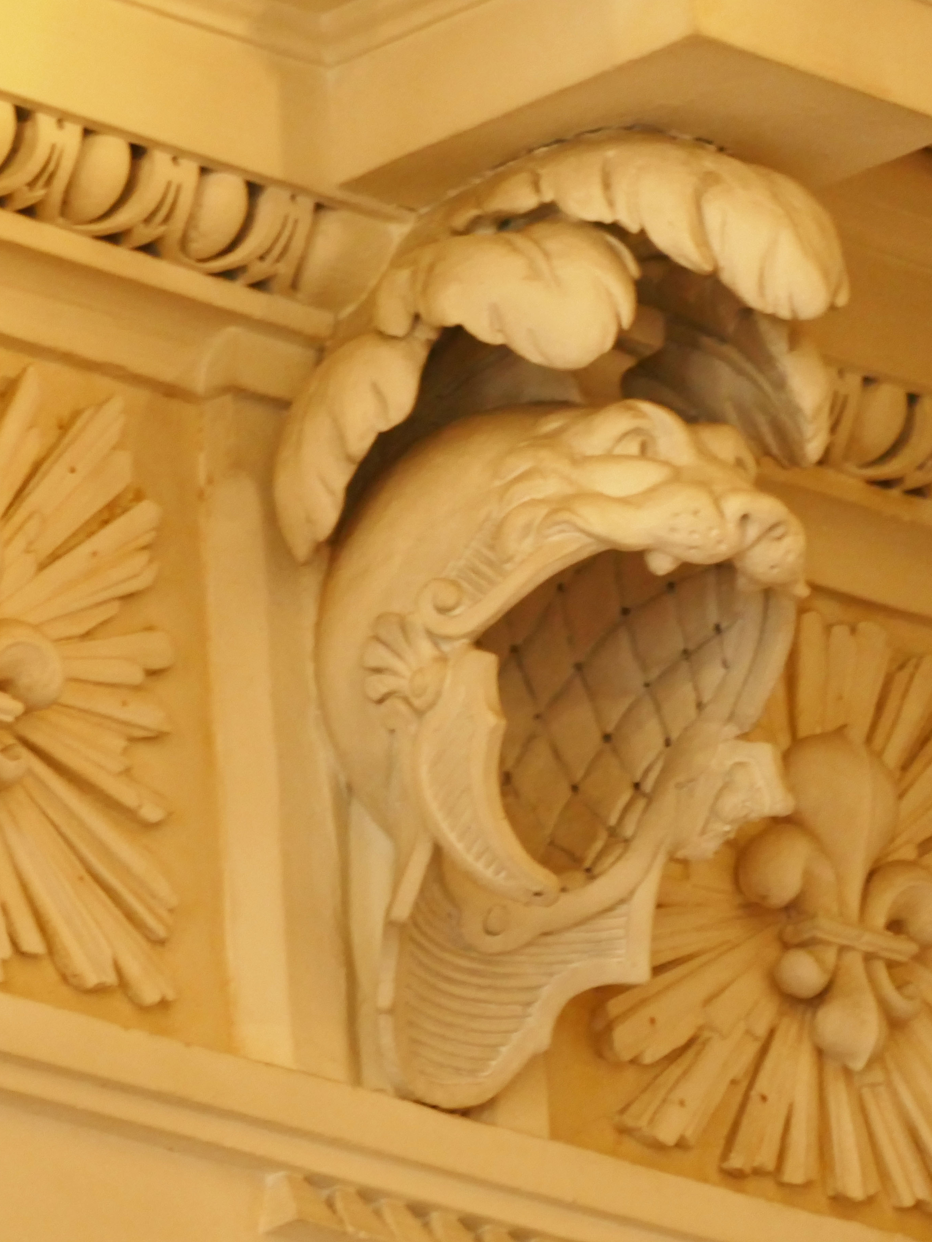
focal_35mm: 508
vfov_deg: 3.9
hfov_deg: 2.9
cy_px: 621
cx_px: 72
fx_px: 18239
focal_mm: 128.25
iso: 1600
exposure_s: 1/25
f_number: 5
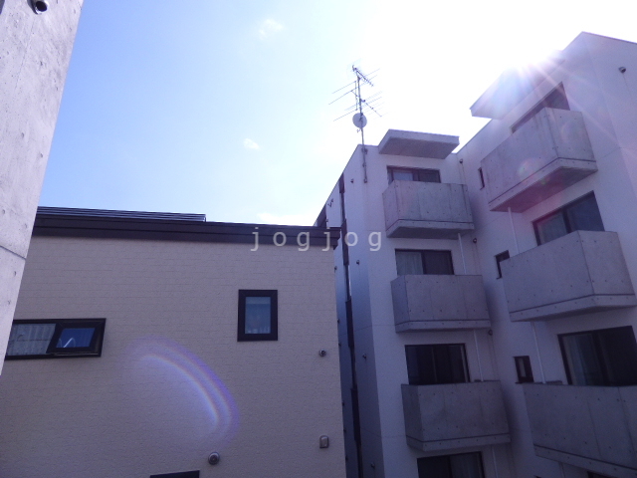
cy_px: 239
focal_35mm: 20
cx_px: 318
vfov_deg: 66.0
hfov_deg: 81.7
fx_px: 368
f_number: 2.8
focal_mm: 3.58
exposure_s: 1/2000
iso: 100
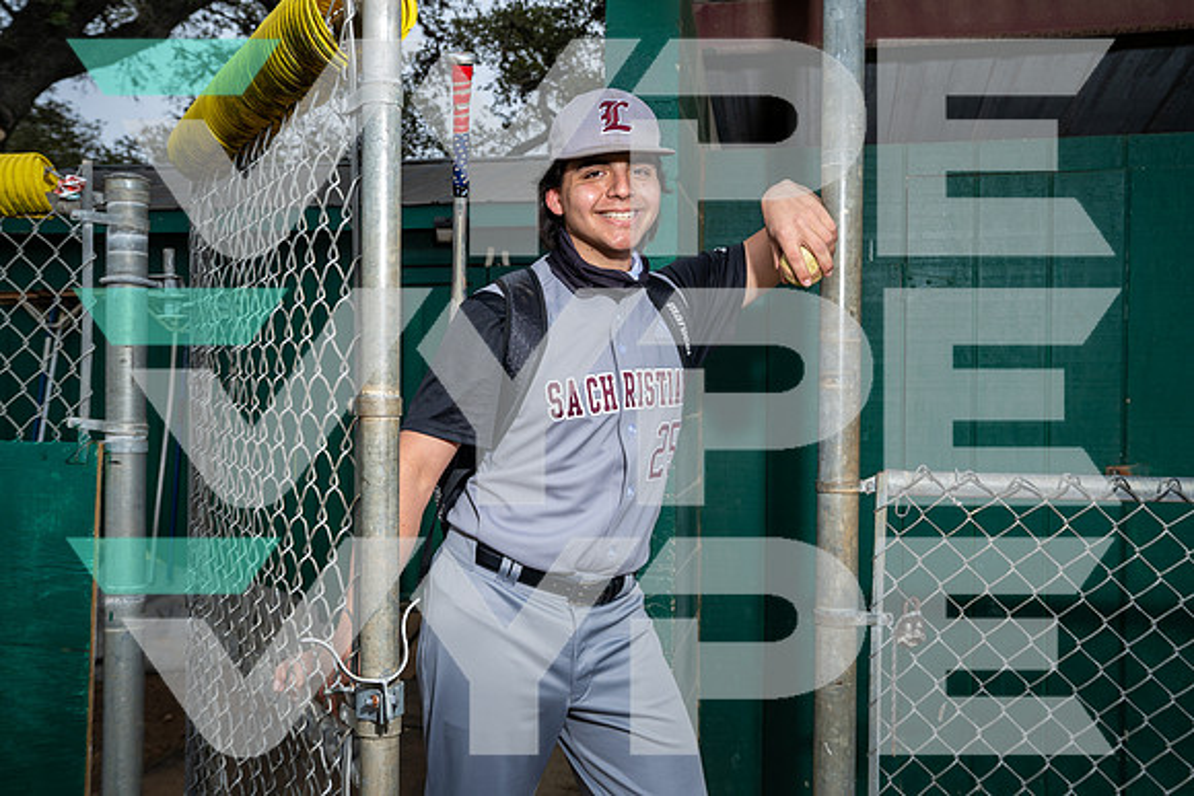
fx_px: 1128
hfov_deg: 55.8
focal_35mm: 34
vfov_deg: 38.9
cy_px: 398
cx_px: 597
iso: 100
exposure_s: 1/125
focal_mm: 34
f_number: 6.3
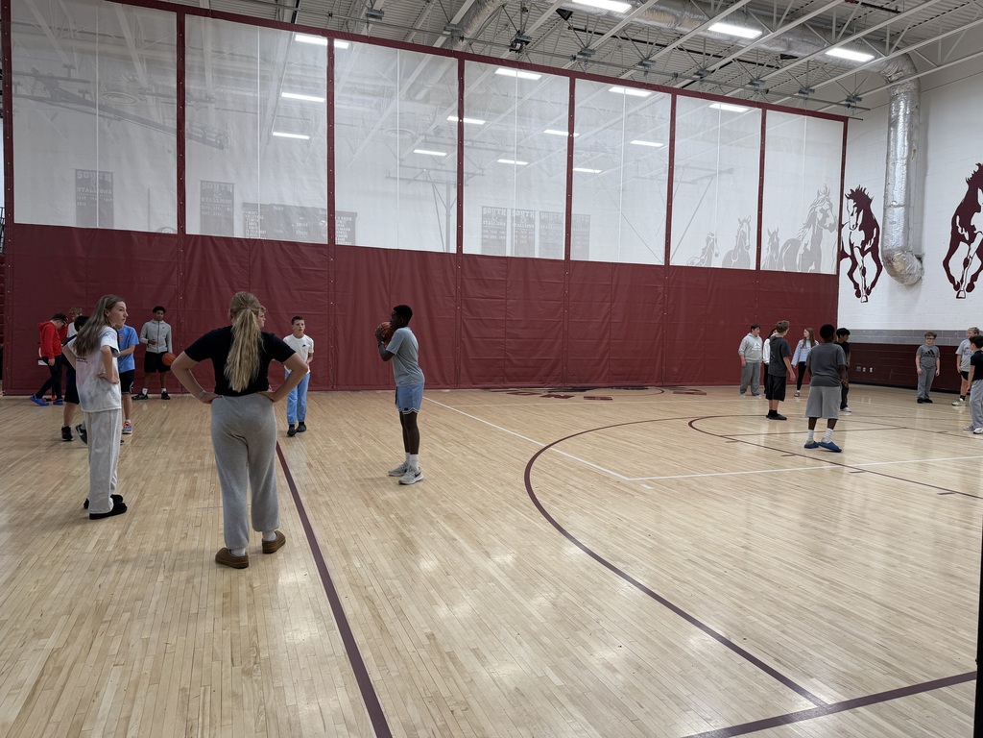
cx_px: 492
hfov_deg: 71.6
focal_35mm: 24
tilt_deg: -3.8
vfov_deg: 56.8
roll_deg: -1.1
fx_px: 682
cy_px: 369
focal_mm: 6.76
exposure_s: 1/120
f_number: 1.78
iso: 80
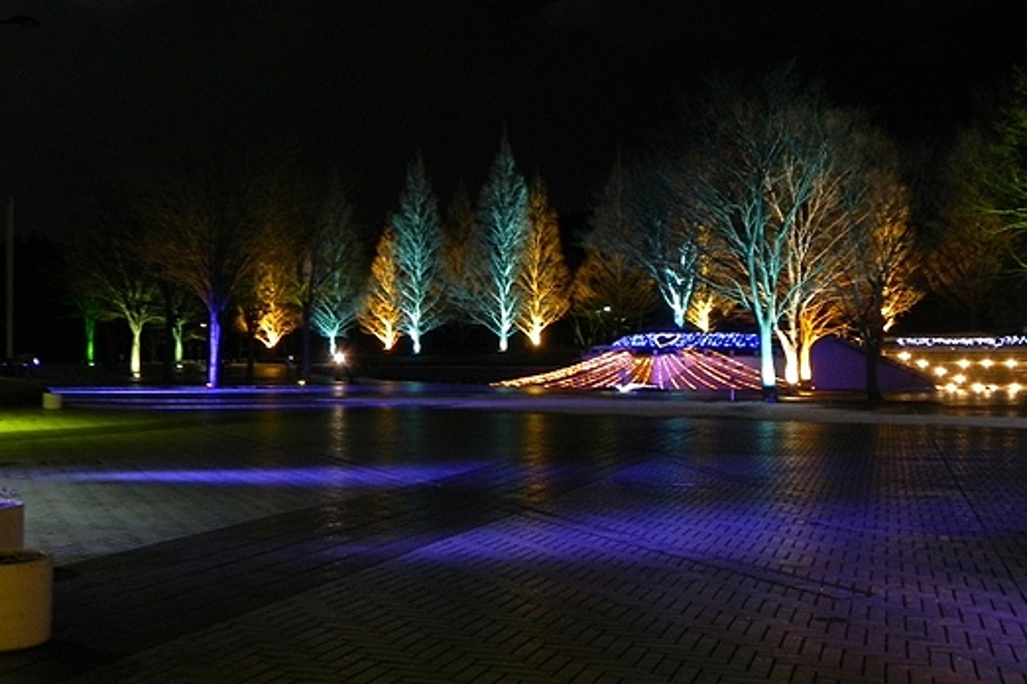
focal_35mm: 40
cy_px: 387
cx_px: 596
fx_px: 1141
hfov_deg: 48.3
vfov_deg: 33.4
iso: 200
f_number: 3.2
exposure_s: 1/1.2
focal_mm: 5.9
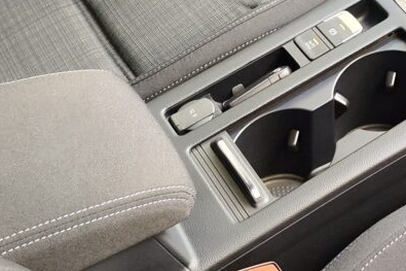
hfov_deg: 20.5
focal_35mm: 97
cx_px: 392
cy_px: -96
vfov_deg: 13.5
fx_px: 1093
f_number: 1.69
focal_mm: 7.01
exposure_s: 1/50
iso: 417
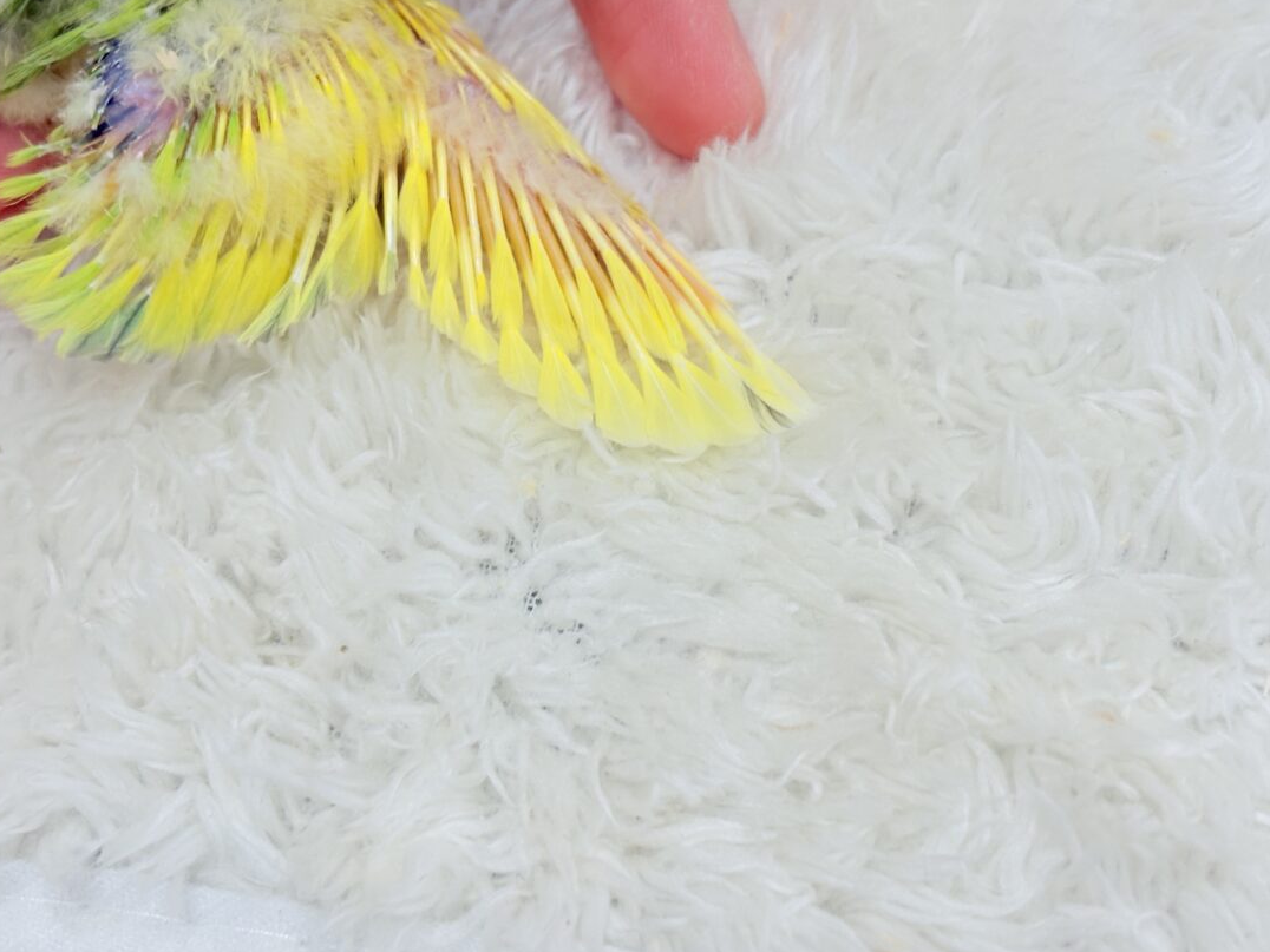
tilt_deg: -57.4
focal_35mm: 58
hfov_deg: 33.2
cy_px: 431
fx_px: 2128
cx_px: 639
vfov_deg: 25.2
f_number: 1.6
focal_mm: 5.96
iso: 50
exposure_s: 1/100
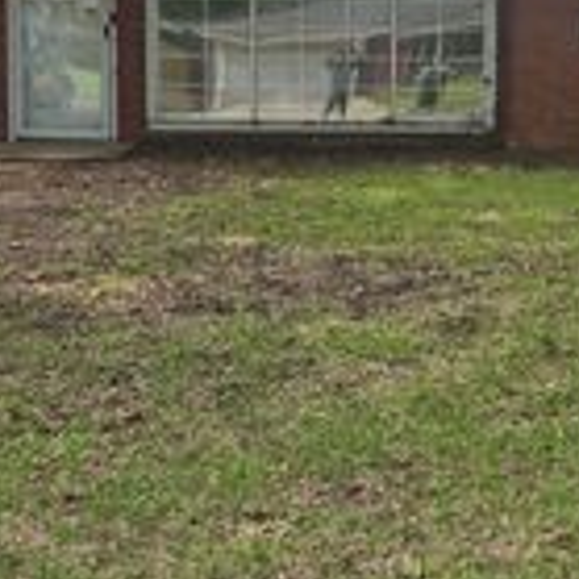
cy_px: 123
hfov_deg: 23.3
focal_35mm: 73
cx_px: 475
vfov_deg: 23.4
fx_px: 1381
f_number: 1.7
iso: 12
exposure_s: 1/180
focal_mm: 6.3
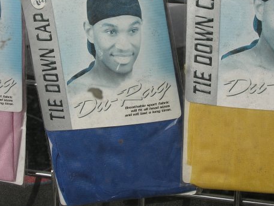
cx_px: 154
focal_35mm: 88
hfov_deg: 22.2
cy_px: 67
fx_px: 696
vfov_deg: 16.7
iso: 50
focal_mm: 12.7
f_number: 7
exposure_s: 1/234
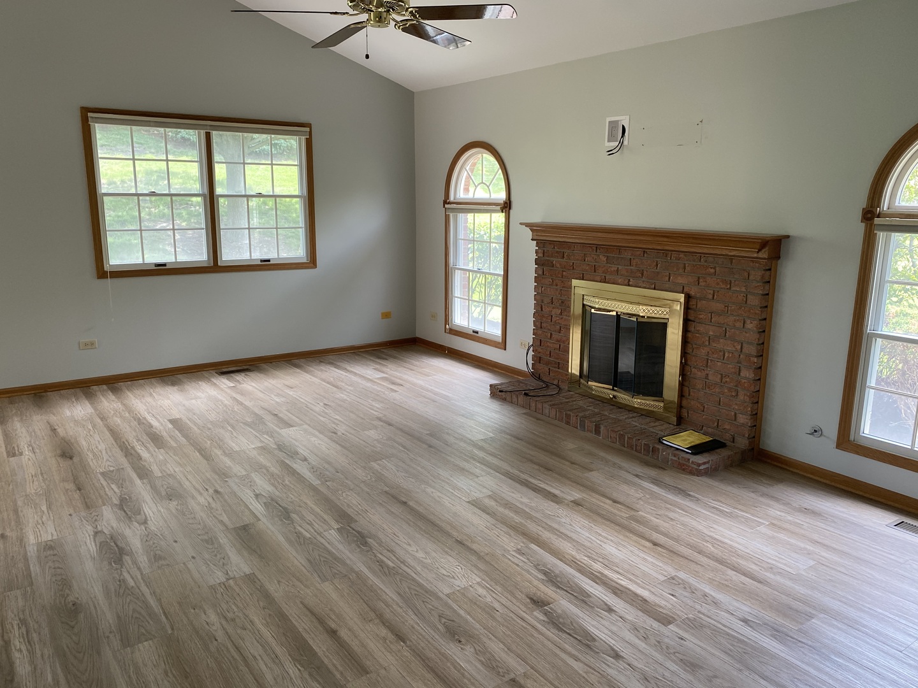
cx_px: 459
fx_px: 690
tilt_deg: -11.5
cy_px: 344
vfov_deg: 53.1
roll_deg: -0.3
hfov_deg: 67.3
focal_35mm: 26
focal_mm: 4.25
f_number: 1.8
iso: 125
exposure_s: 1/121
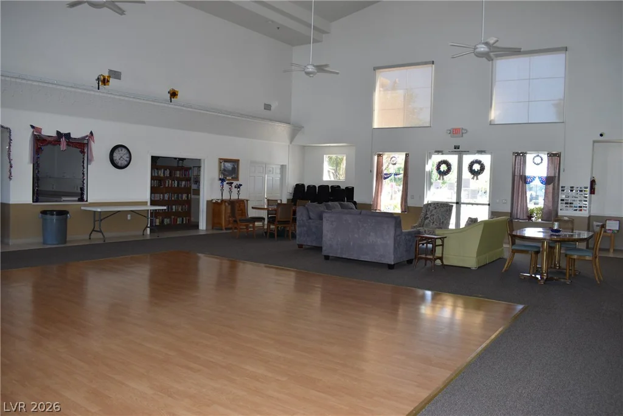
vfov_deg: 48.0
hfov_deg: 67.4
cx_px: 312
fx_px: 467
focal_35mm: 27
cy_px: 208
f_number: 5.6
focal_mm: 18
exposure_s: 1/125
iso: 800
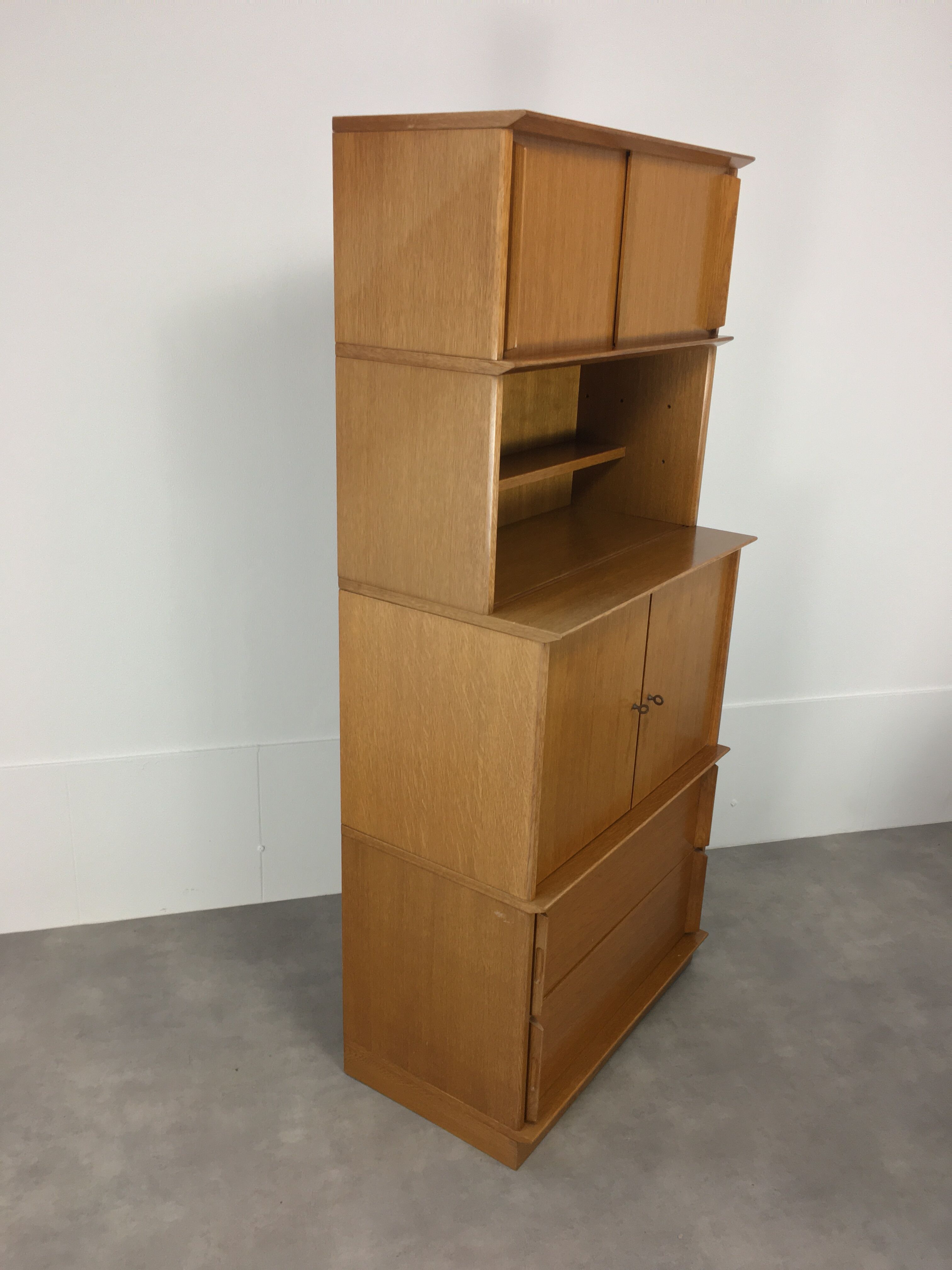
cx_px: 476
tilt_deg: -18.1
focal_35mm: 29
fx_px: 1063
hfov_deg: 48.2
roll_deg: -3.0
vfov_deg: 61.7
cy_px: 635
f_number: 2.2
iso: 50
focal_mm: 4.15
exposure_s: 1/30
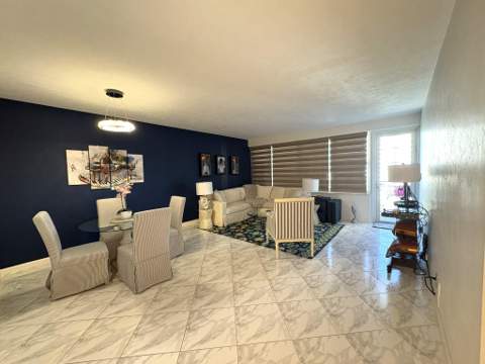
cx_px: 242
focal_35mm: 14
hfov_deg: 102.1
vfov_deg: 85.7
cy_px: 182
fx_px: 196
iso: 320
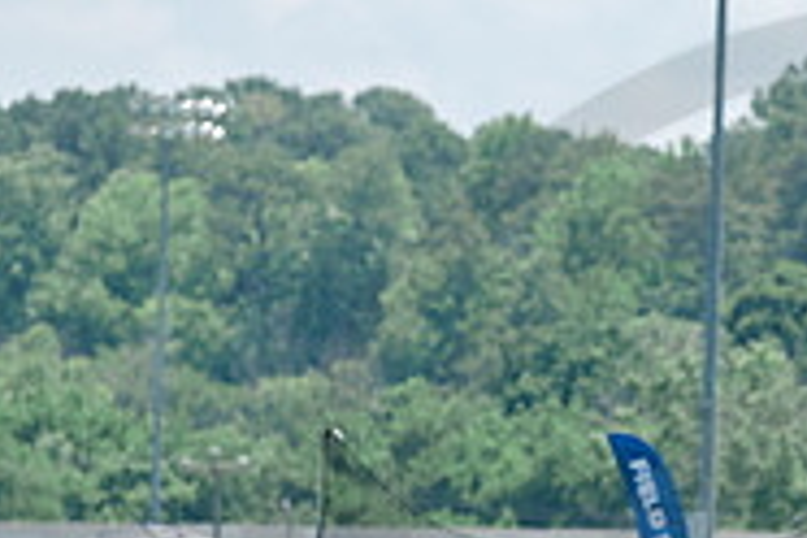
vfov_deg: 2.2
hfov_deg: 3.3
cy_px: 766
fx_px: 14009
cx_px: 976
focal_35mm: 625
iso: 400
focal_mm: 200
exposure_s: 1/1600
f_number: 5
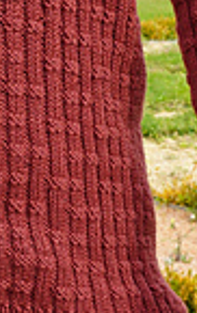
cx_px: -57
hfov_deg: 11.8
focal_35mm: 108
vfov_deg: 19.3
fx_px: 925
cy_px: 140
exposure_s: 1/100
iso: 100
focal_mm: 16
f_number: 6.3
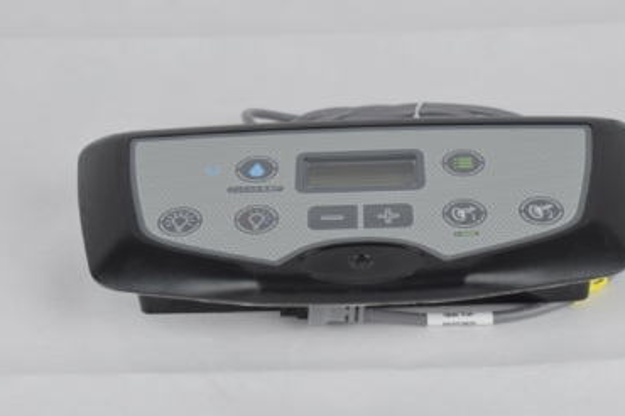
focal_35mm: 84
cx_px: 363
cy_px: 200
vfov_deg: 16.2
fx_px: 1457
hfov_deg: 24.2
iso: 640
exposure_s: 1/125
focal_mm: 46
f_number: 7.1
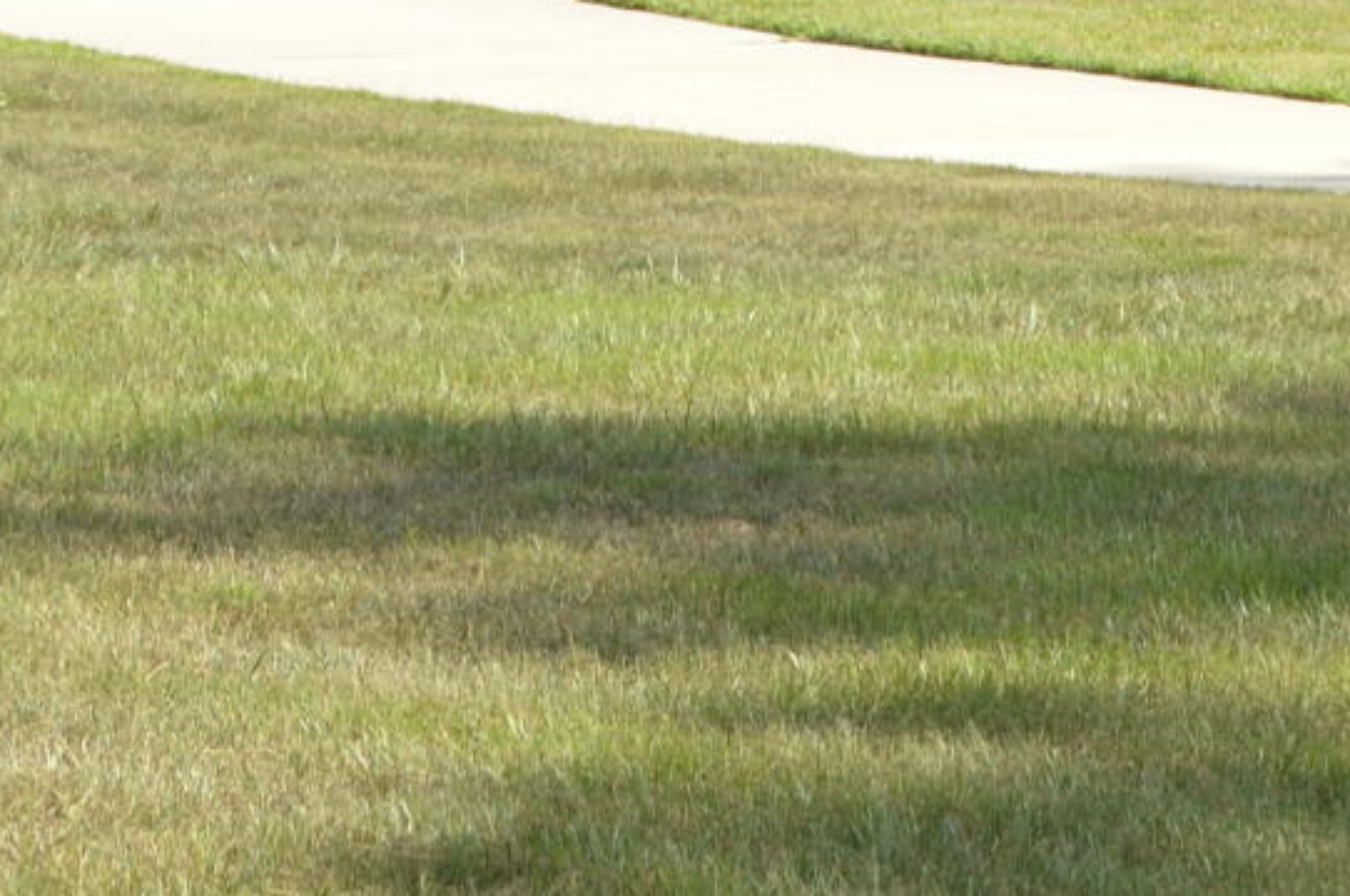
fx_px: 9326
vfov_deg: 5.3
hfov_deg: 8.3
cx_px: 680
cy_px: -1369
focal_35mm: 249
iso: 100
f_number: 7.1
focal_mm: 30
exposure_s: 1/200
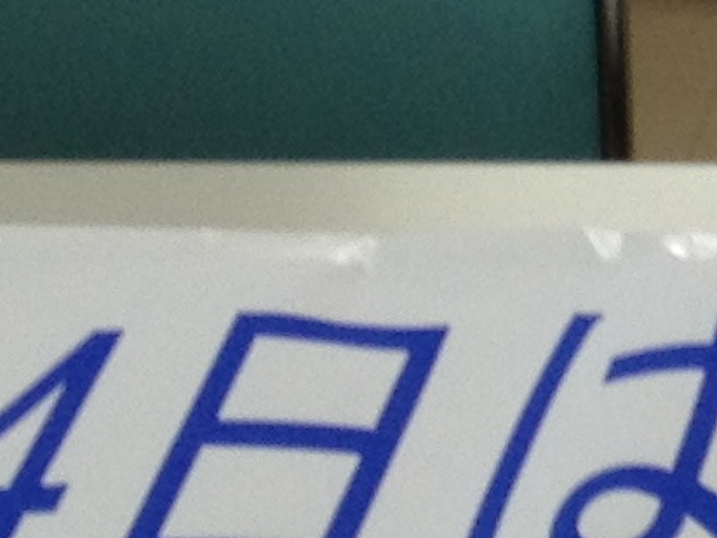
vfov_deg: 5.3
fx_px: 5737
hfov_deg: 6.8
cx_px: 1690
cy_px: -385
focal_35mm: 277
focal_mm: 4.28
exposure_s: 1/60
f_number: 2.4
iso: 80
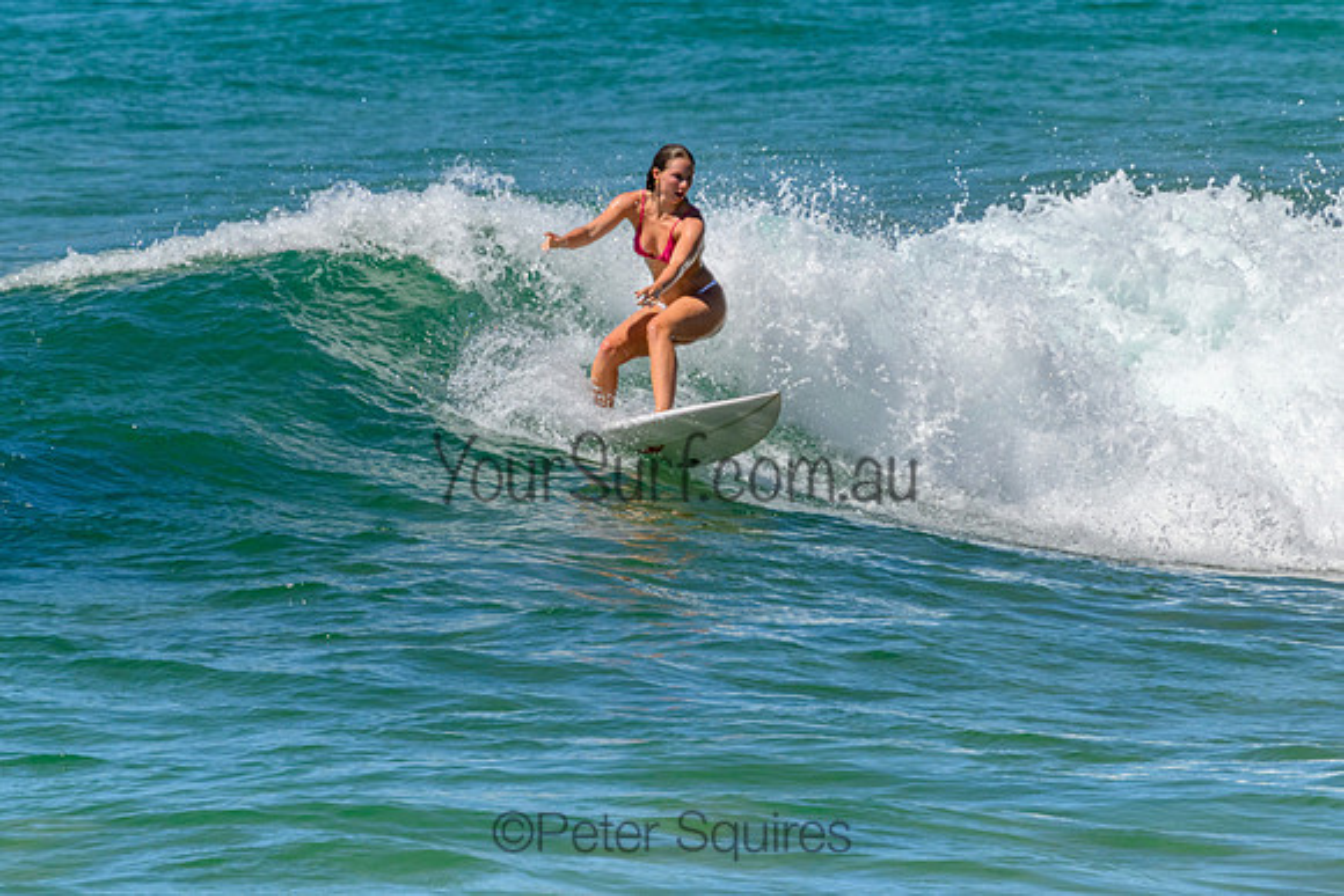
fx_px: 41096
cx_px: 730
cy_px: 386
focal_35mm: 1101
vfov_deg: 1.3
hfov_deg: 1.9
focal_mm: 800
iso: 900
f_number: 11
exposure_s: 1/2000
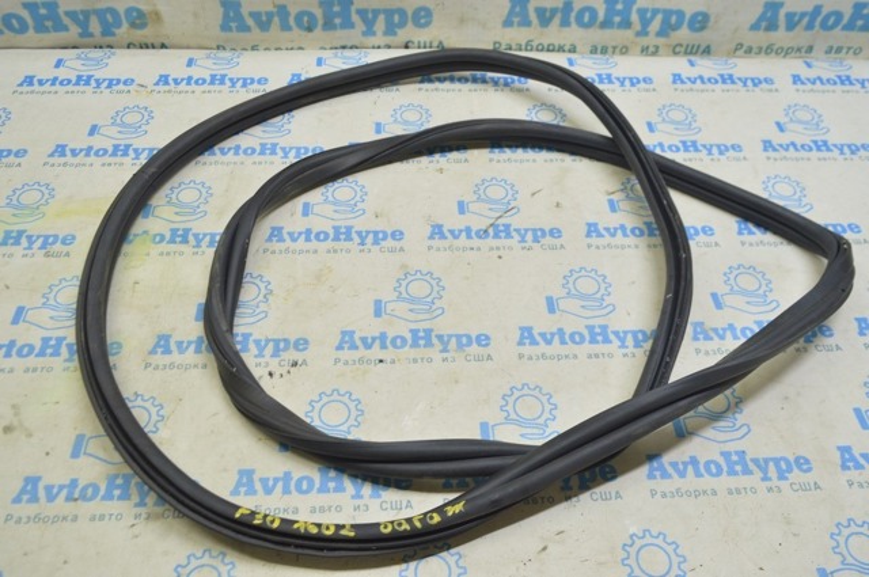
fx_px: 723
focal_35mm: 30
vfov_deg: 43.5
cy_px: 288
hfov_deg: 62.0
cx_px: 434
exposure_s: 1/20
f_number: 5.6
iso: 400
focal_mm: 20
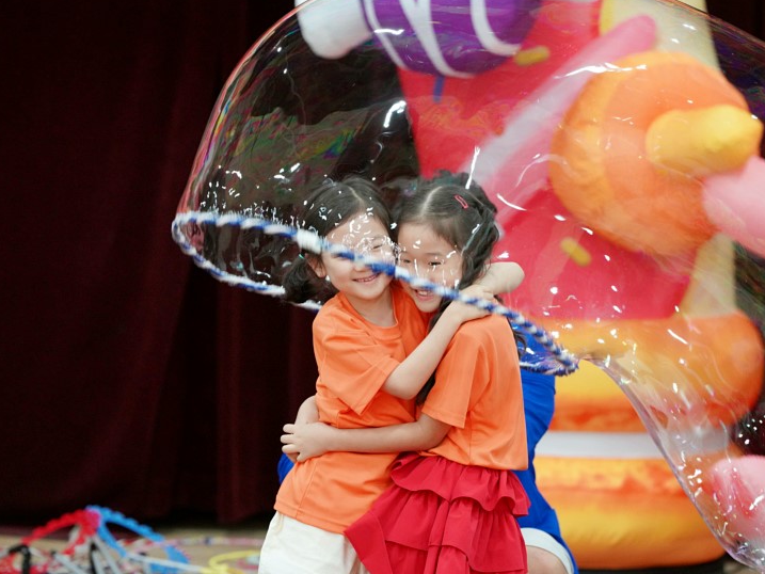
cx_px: 418
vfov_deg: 7.5
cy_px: 271
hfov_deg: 9.9
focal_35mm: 199
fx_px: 4399
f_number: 4
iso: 4000
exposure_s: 1/200
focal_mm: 165
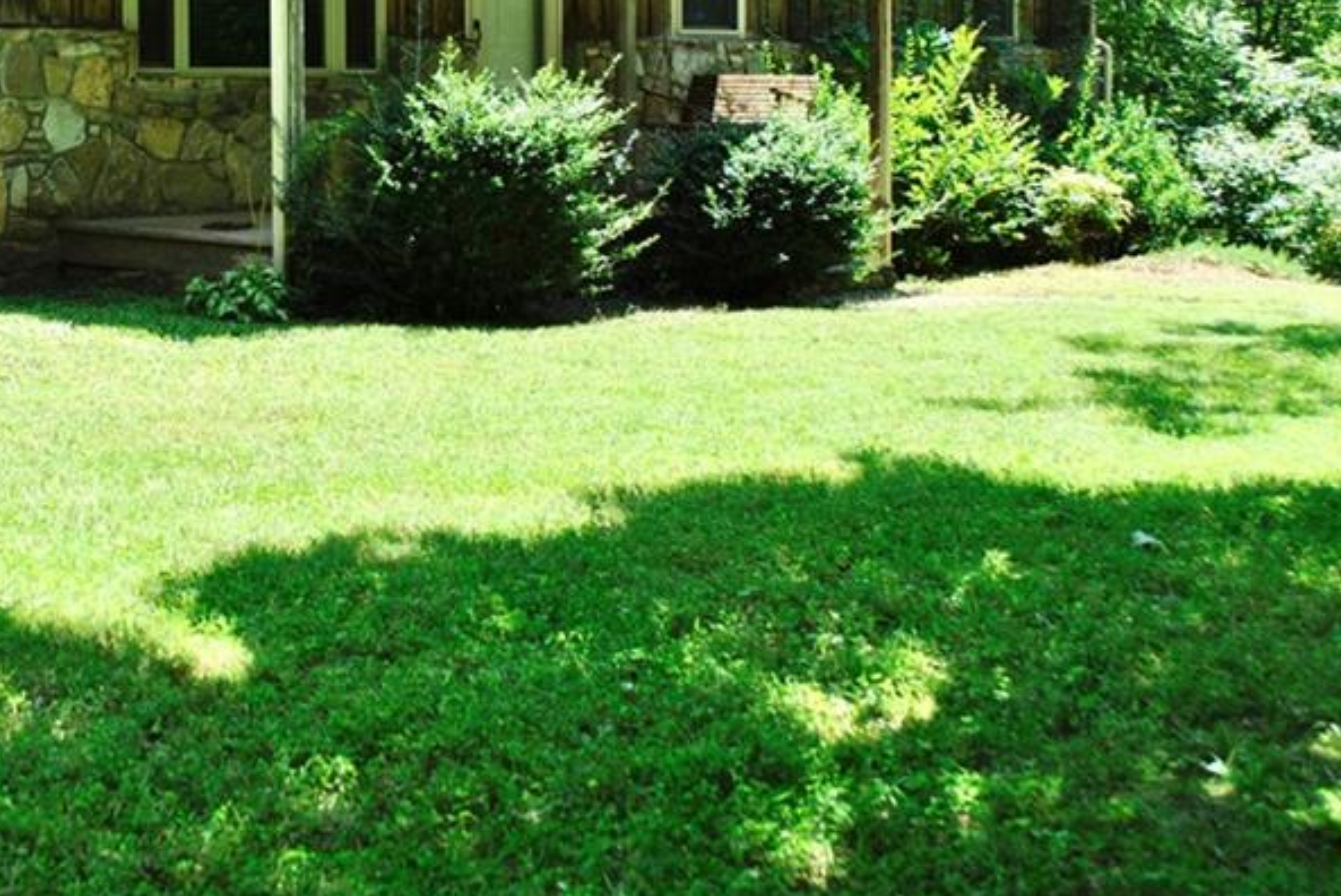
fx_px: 2124
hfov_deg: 34.0
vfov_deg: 23.5
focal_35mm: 57
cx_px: 274
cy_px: 192
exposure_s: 1/160
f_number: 6.3
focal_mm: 22
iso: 100
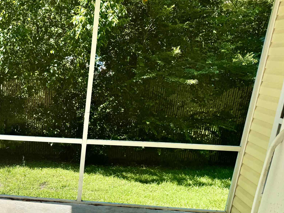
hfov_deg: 37.2
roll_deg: -1.7
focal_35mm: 47
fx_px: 386
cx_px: 16
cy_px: 189
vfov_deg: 29.7
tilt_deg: -18.4
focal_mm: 6.76
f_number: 1.78
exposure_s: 1/2105
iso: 80
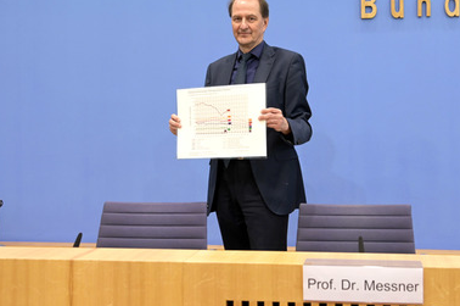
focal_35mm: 43
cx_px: 251
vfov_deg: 31.1
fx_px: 549
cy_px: 139
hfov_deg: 45.4
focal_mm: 36
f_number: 5
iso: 4000
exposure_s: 1/400
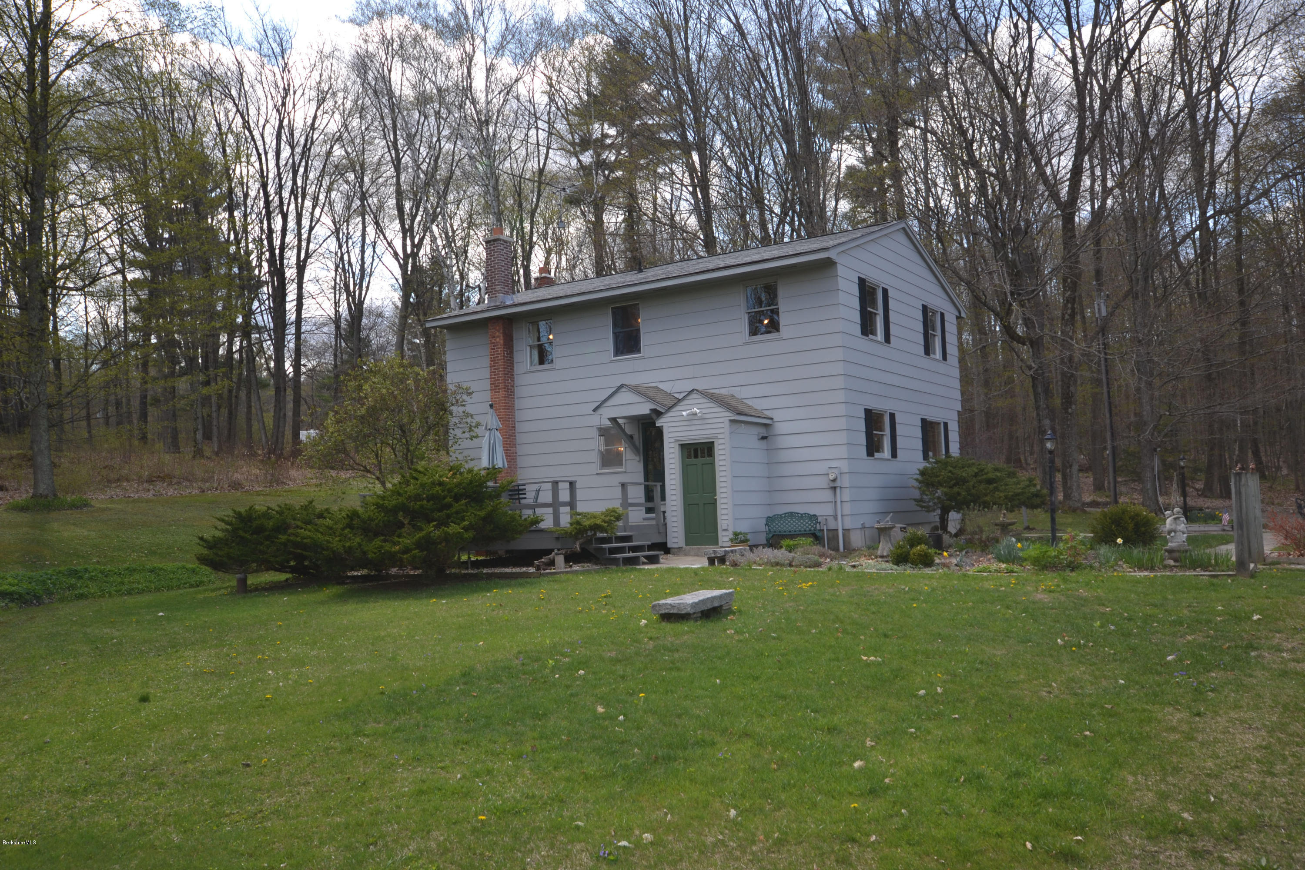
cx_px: 652
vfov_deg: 43.6
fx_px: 1087
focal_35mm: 30
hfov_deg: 61.9
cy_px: 435
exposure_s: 1/125
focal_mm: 20
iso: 100
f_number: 5.6
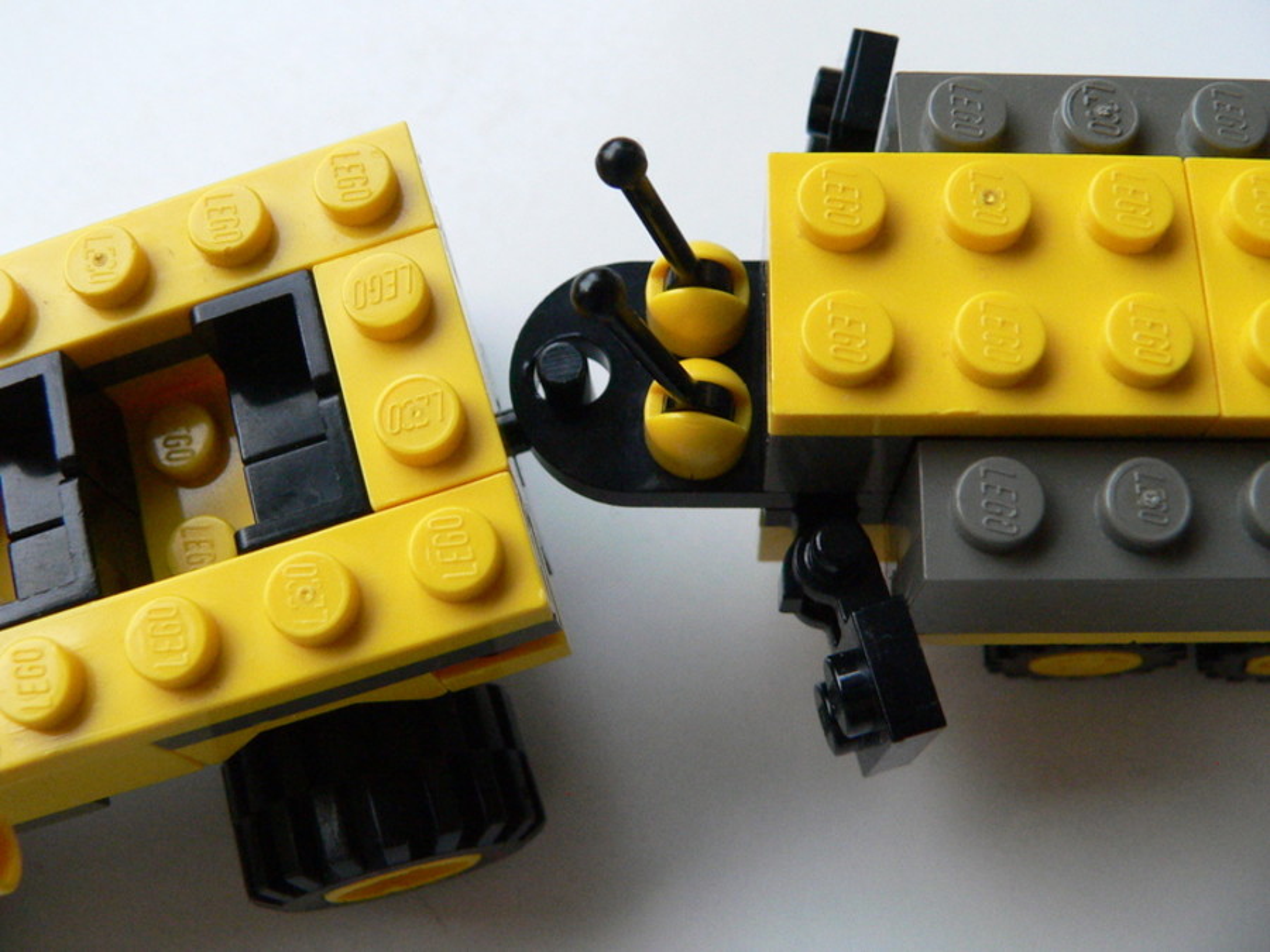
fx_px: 1321
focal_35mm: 36
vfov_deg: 39.7
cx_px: 635
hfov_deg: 51.4
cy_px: 476
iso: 400
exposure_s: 1/100
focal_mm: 6
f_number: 4
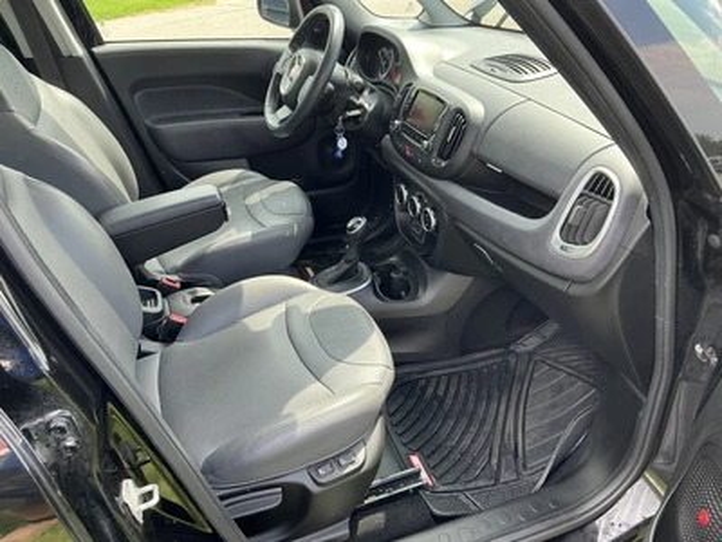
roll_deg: +1.0
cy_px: 271
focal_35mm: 28
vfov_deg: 49.7
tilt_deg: -32.3
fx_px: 584
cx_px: 361
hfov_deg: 63.4
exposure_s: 1/157
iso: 32
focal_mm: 3
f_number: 1.8
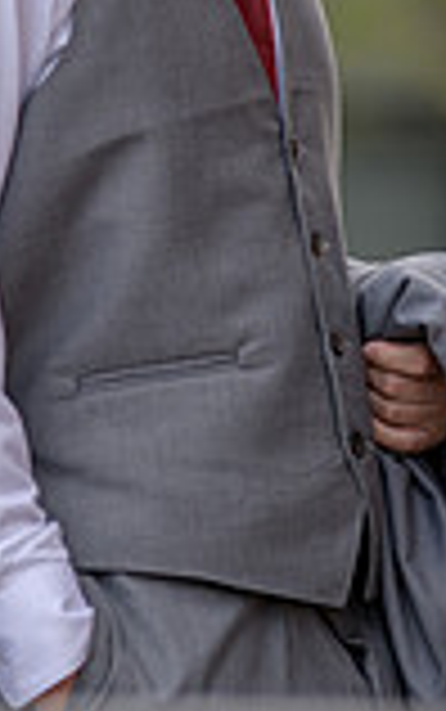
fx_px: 8755
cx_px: 194
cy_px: 180
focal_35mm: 451
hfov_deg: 2.9
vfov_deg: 4.7
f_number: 2.8
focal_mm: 155
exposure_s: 1/1250
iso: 250
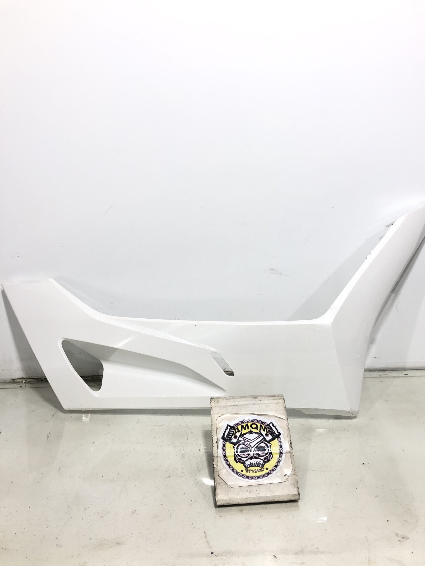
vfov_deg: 59.9
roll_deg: +1.2
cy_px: 292
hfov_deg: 46.8
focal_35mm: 30
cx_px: 225
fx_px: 491
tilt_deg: -13.1
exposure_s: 1/100
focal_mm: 3.99
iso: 40
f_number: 1.8
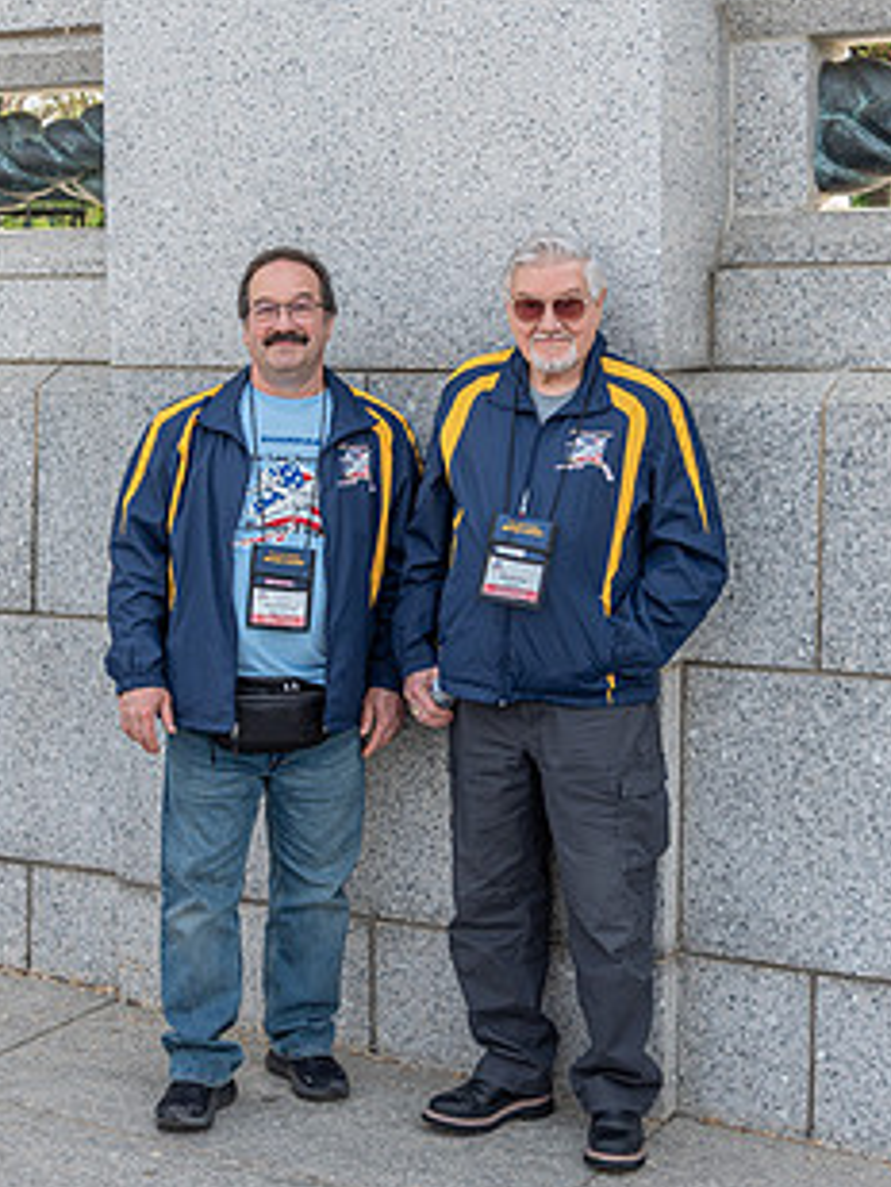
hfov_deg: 21.3
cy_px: 421
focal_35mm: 69
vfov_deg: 28.0
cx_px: 325
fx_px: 2366
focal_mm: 32
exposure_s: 1/125
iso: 100
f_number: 4
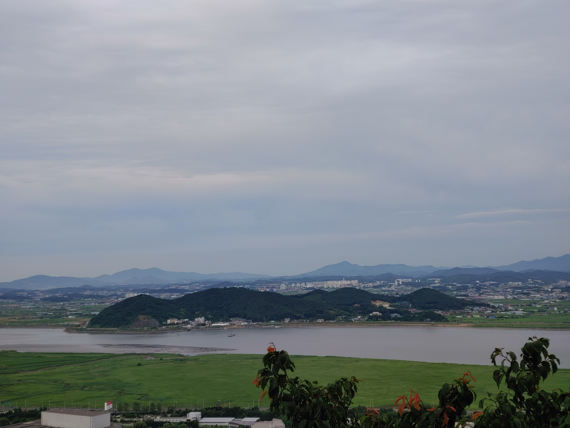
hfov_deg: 38.2
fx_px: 823
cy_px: 214
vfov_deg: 29.1
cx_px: 285
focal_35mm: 50
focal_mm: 5.88
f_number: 2.4
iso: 50
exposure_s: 1/565
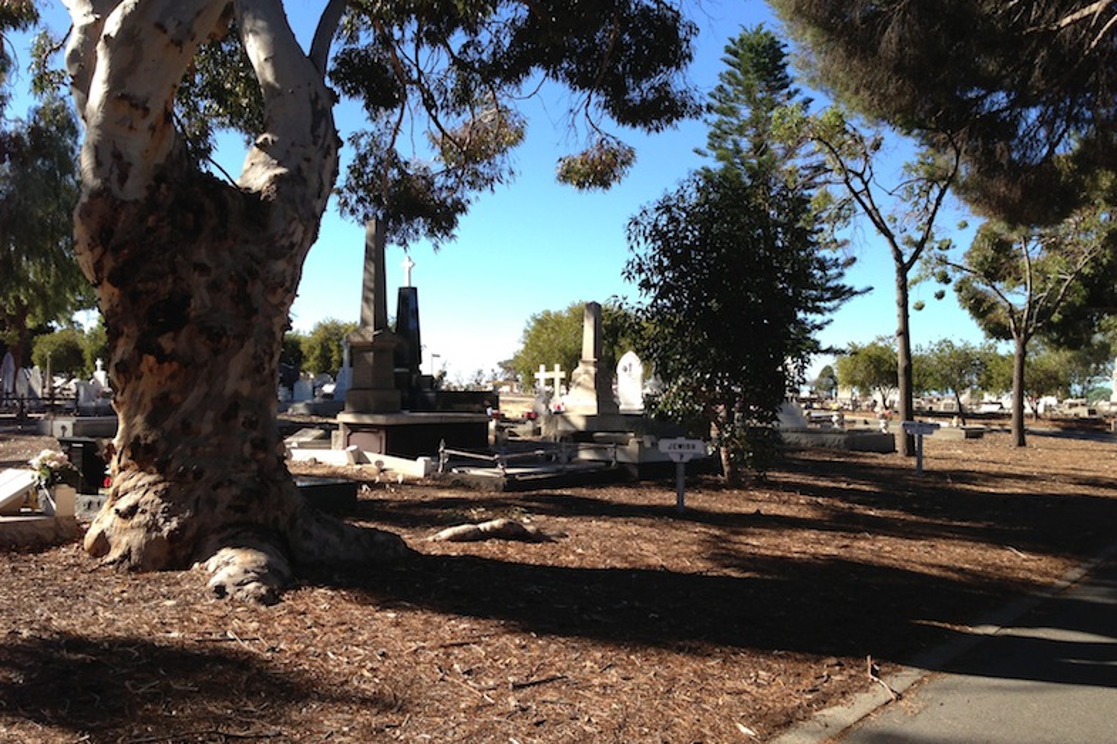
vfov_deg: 37.8
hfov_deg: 54.4
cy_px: 373
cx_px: 563
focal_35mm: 35
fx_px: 1086
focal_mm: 4.13
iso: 50
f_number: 2.4
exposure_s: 1/686
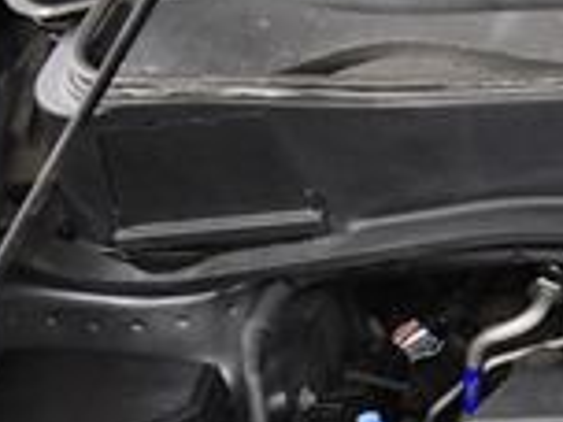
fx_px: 1773
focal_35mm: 109
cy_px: 500
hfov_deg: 15.9
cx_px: 952
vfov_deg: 13.2
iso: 3200
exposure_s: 1/80
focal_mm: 18
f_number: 3.5
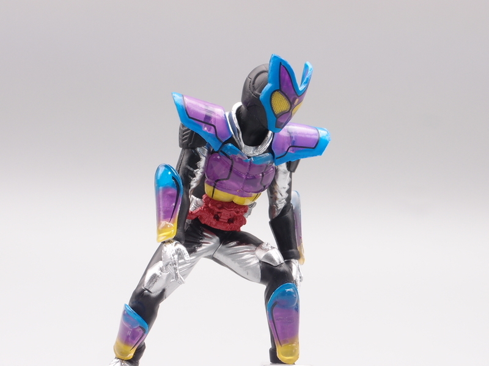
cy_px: 183
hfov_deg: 23.3
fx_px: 1187
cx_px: 244
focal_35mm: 84
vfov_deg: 17.6
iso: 100
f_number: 8
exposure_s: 1/5
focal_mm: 18.15
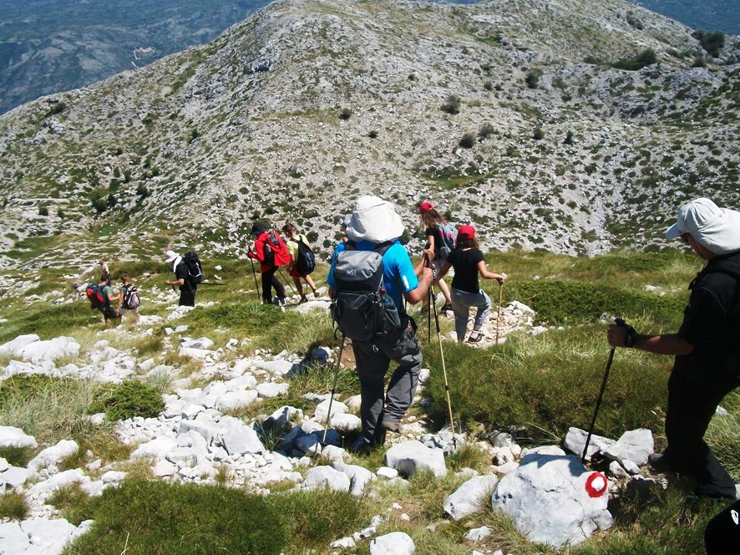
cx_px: 368
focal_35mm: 37
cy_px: 262
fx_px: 791
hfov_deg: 50.2
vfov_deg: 38.6
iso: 80
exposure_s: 1/500
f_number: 5.5
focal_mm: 5.7
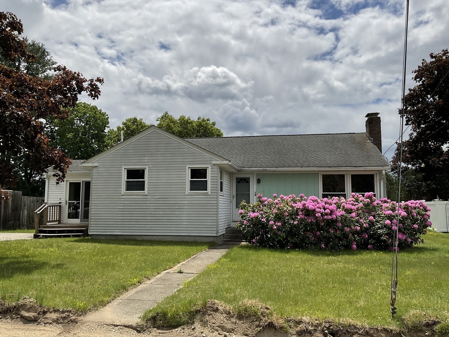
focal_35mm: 29
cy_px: 168
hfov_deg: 61.7
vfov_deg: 48.2
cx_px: 224
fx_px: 376
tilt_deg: +5.1
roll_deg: -0.9
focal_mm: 3
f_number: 1.8
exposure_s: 1/5814
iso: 16
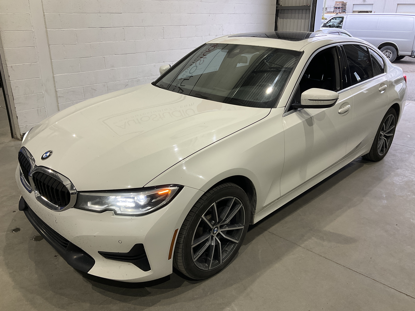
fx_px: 348
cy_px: 156
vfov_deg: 48.2
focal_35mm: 29
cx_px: 208
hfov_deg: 61.7
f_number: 1.8
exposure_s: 1/120
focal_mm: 3
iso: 50
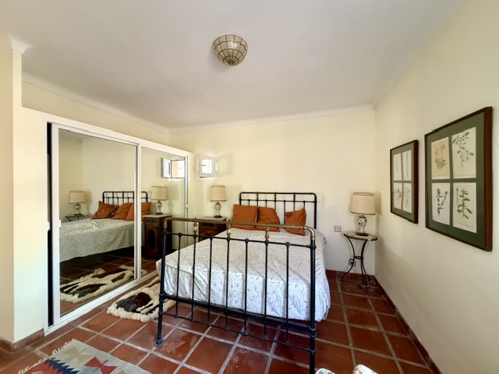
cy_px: 187
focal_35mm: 14
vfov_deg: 85.7
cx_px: 250
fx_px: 202
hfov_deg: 102.1
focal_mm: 2.22
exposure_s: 1/50
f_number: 2.2
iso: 500
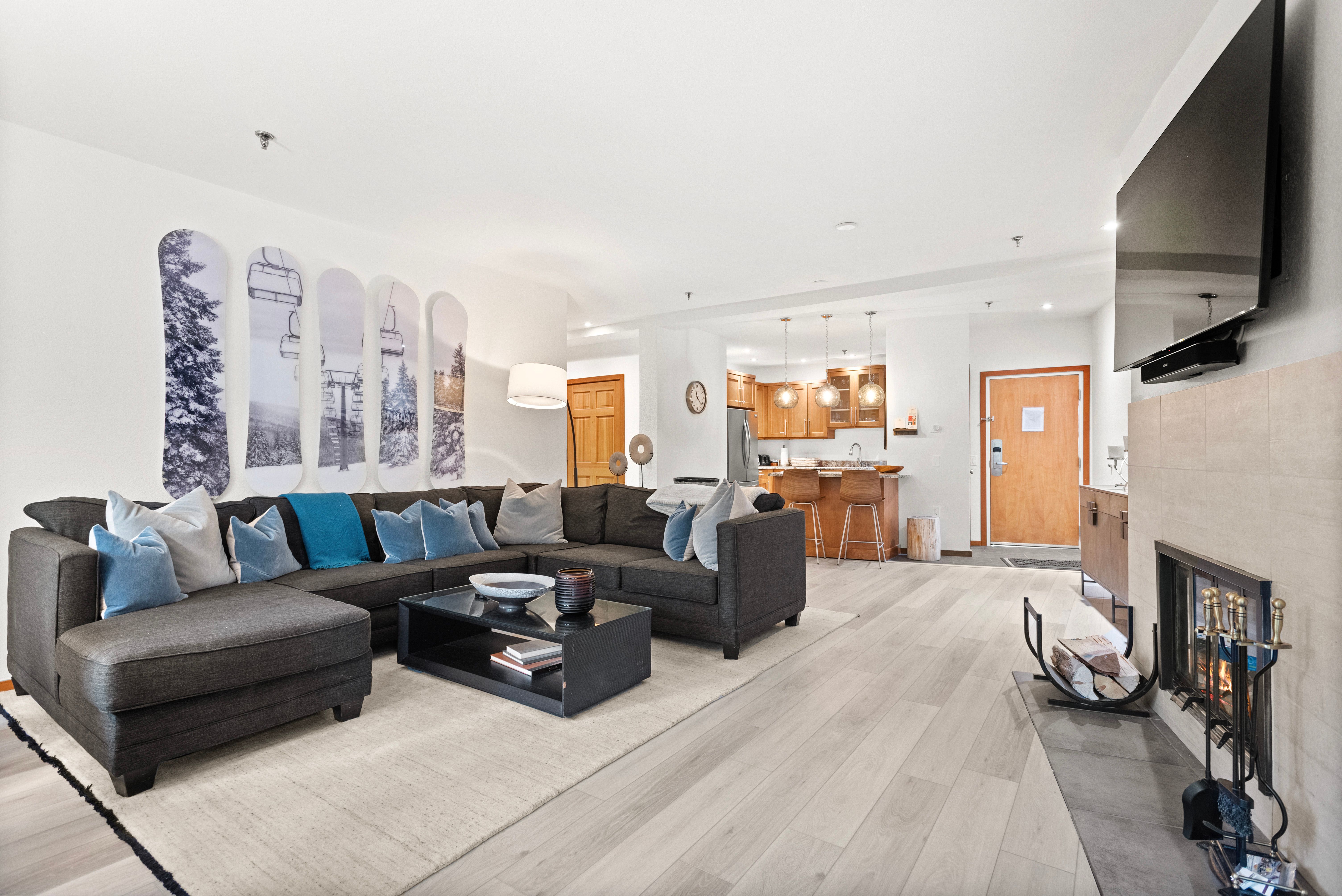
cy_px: 448
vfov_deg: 70.5
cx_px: 671
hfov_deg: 93.3
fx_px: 634
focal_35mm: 17
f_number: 7.1
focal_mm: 17
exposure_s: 1/1.67
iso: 640
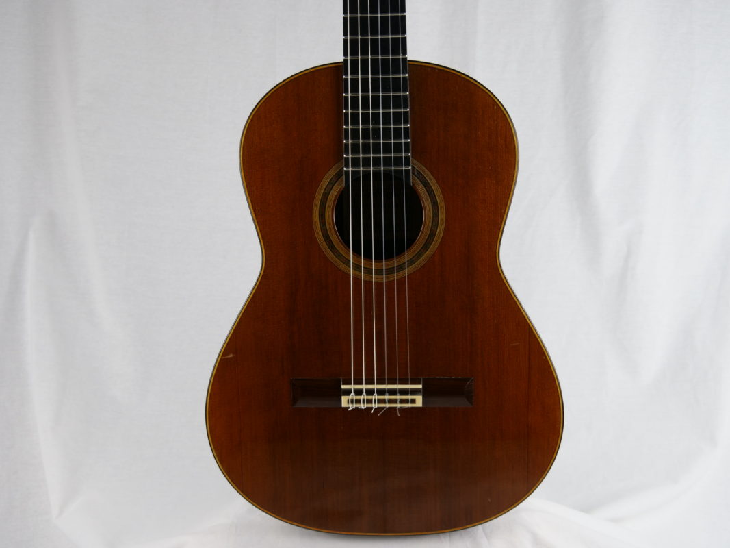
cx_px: 365
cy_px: 274
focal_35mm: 50
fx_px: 1054
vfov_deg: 29.1
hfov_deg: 38.2
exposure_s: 1/60
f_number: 4.7
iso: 200
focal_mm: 25
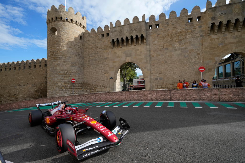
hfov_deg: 96.8
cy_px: 82
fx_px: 109
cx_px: 122
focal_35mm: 16
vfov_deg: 73.7
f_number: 4
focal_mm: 16
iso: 500
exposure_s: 1/3200
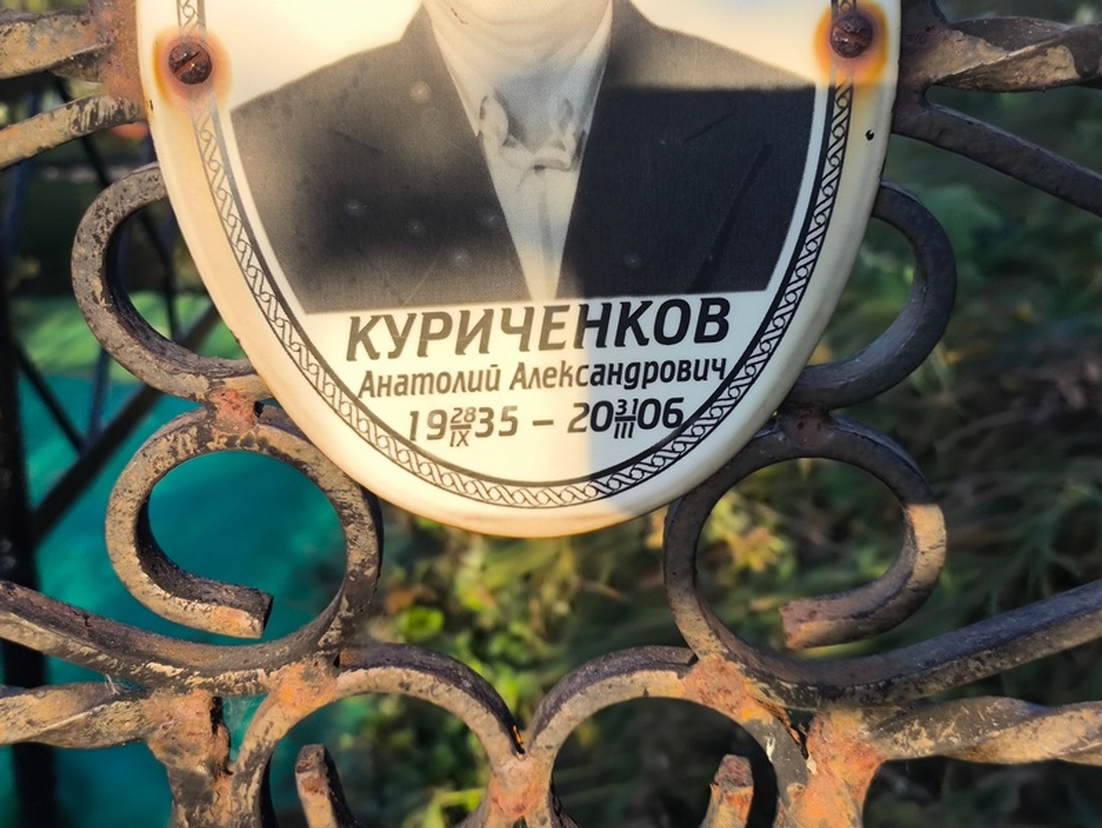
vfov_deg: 29.1
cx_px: 551
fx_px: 1592
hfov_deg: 38.2
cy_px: 414
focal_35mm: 50
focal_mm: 4.71
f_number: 1.7
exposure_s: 1/550
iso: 50
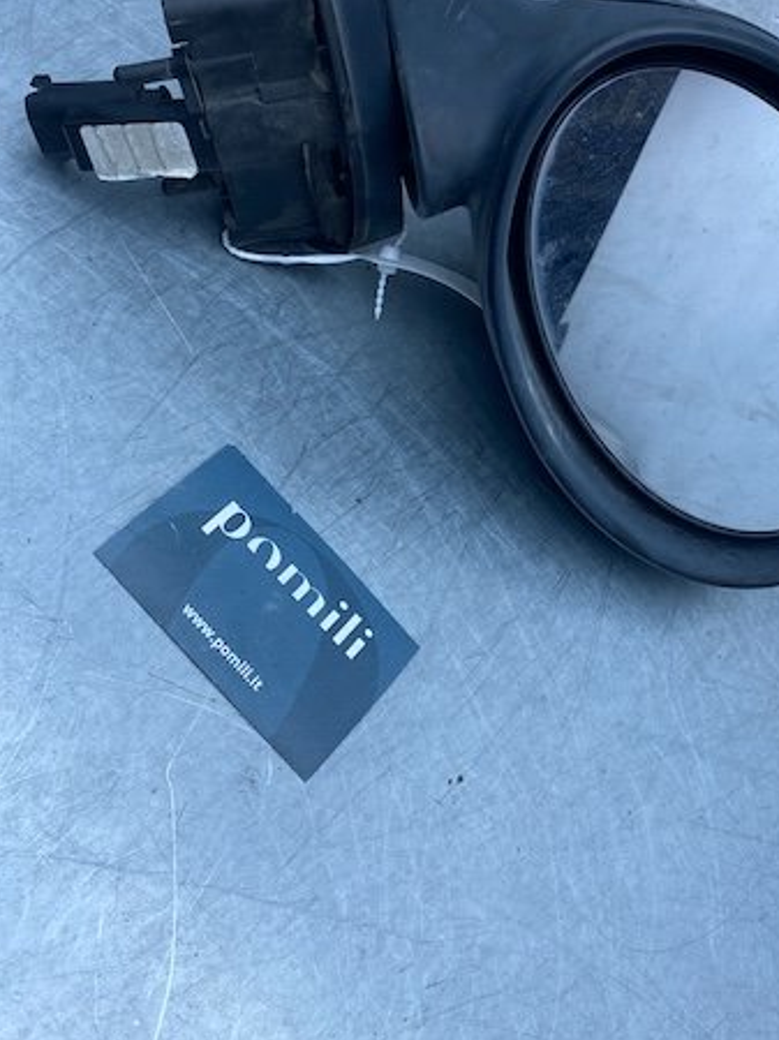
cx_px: 444
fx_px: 1111
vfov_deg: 49.6
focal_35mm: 37
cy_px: 384
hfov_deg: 38.6
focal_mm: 4.25
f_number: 1.8
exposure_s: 1/706
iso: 32
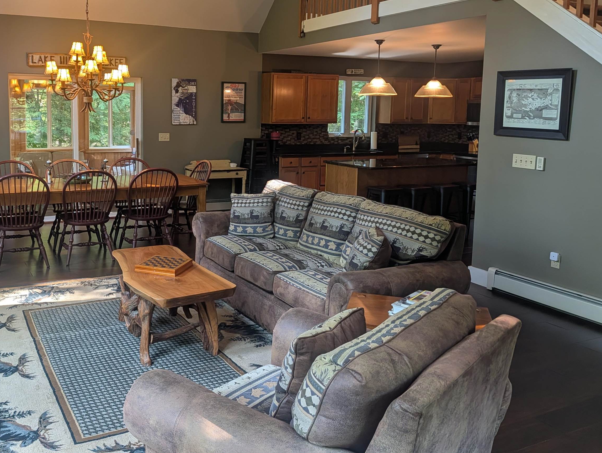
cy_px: 171
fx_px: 557
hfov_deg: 55.8
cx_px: 211
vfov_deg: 43.9
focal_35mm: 32
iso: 201
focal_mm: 6.9
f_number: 1.68
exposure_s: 1/120
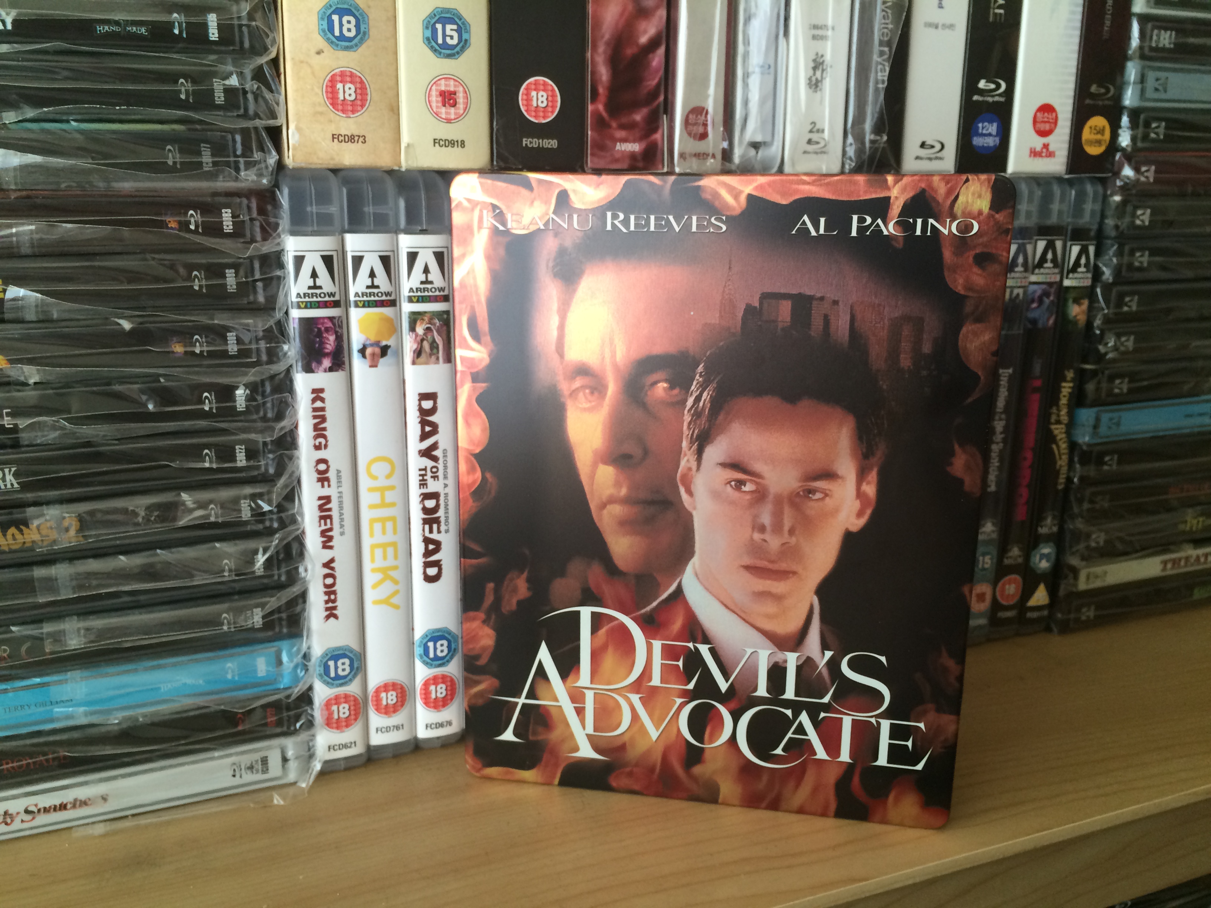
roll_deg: -0.4
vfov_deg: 48.2
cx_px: 606
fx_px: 1015
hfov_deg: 61.7
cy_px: 454
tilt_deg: -13.3
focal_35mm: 29
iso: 100
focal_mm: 4.15
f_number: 2.2
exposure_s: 1/30
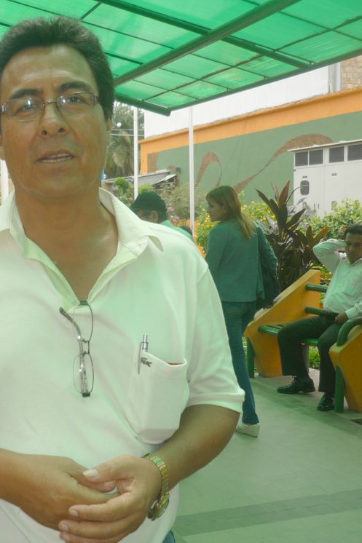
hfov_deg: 28.3
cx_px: 50
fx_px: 694
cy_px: 272
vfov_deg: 42.8
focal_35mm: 46
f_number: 2.8
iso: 100
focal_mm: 5.5
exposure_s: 1/640
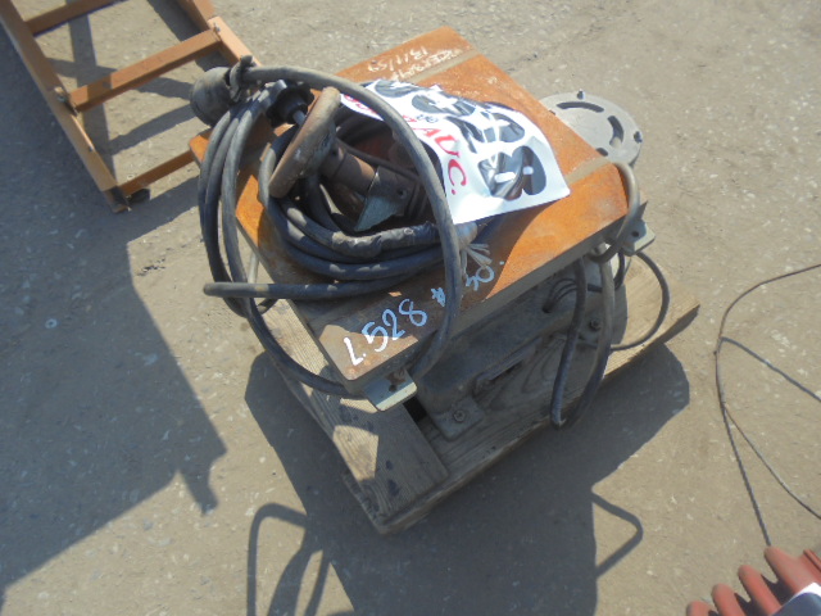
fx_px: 617
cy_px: 308
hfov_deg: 67.3
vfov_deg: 53.1
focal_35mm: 26
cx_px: 410
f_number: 3.5
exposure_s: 1/640
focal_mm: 4.6
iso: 100
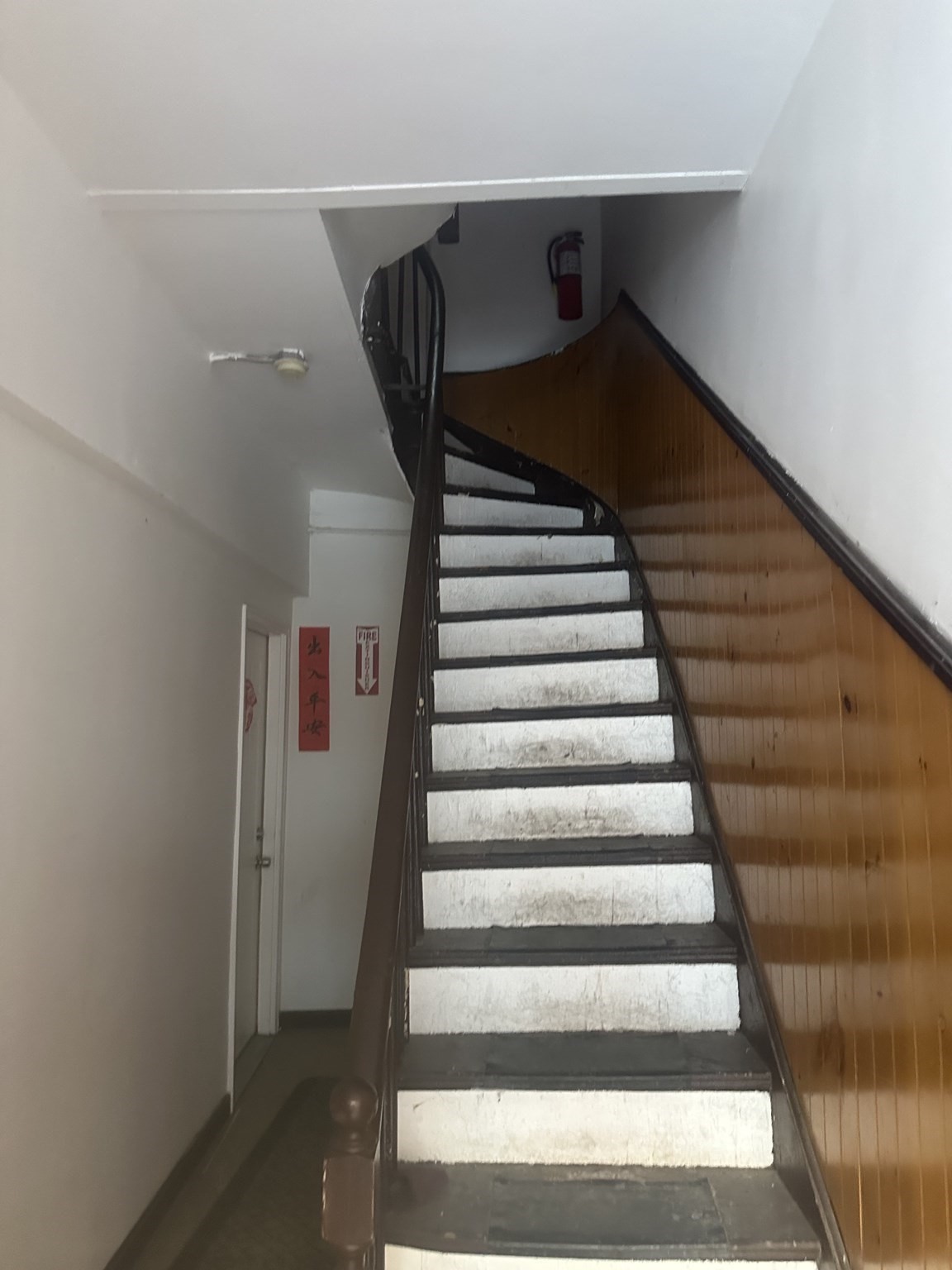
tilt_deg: +4.5
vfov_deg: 71.6
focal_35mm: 24
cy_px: 635
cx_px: 476
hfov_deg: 56.8
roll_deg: +0.4
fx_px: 880
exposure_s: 1/60
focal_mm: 6.86
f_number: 1.78
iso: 640
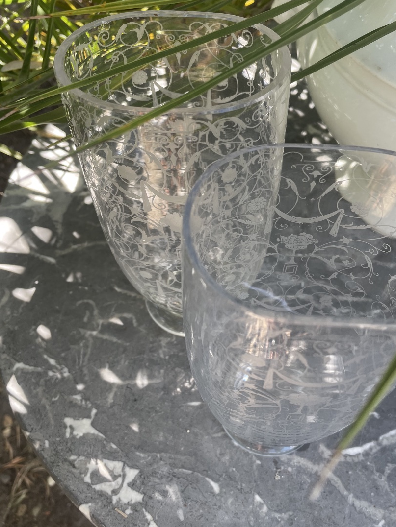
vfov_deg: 61.5
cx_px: 219
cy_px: 237
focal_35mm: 29
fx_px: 442
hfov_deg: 48.1
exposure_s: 1/195
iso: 32
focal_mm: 4.2
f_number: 1.6
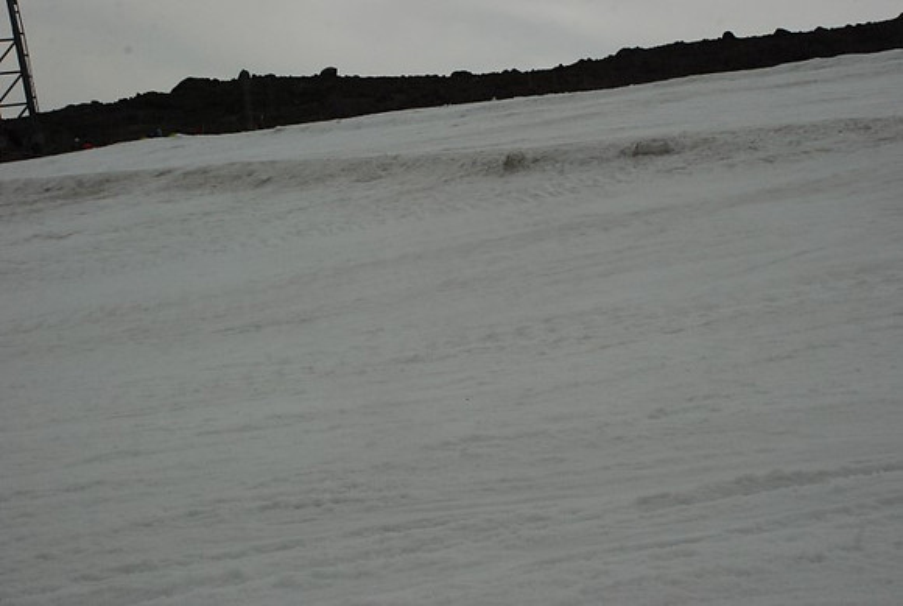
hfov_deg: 37.8
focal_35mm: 52
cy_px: 303
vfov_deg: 25.9
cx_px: 452
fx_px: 1319
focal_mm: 35
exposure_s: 1/200
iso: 1000
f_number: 13
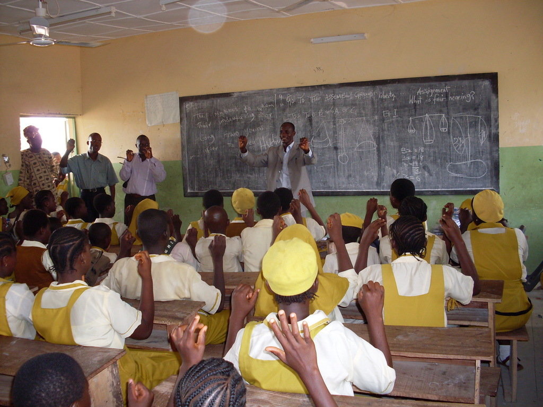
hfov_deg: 49.0
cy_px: 204
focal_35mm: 38
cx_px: 272
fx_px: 596
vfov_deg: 37.7
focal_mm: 6.3
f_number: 2.8
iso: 120
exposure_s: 1/45
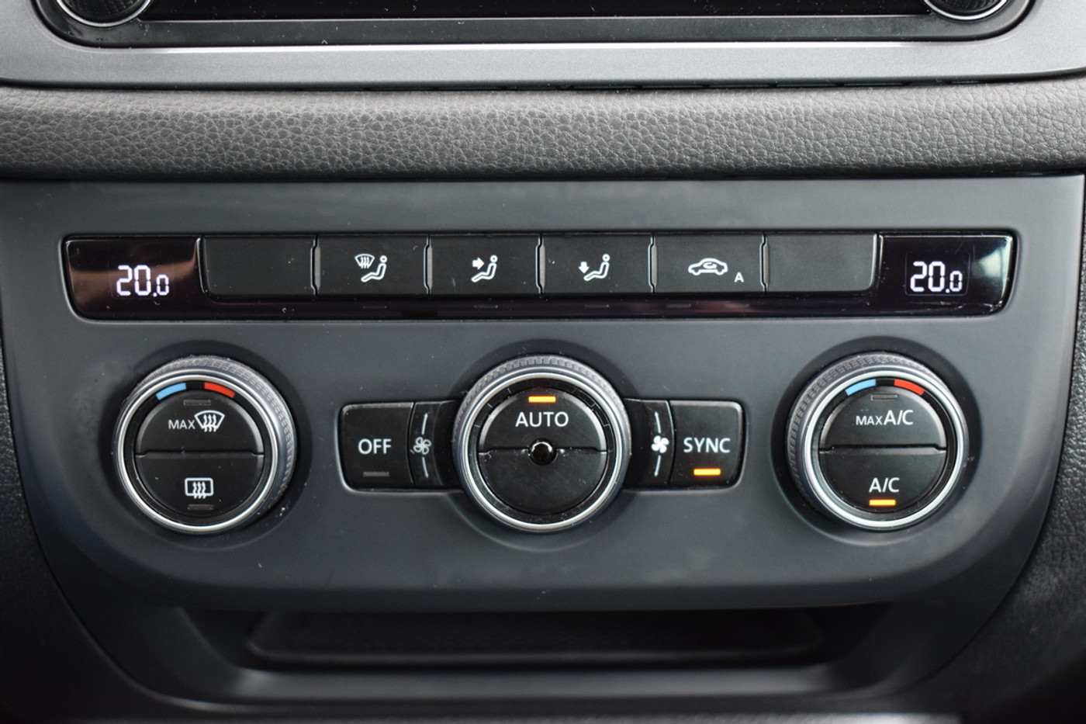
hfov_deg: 35.1
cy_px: 362
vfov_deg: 23.8
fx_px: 1719
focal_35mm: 57
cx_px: 543
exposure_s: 1/60
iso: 1400
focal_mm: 38
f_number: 4.8
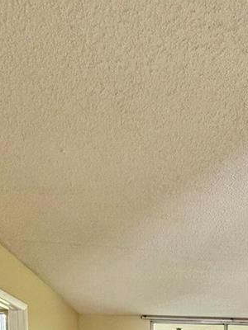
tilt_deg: -3.2
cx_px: 238
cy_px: 412
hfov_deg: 32.1
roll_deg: -0.5
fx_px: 401
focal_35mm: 42
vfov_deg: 34.3
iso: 125
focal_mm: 2.22
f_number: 2.2
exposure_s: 1/99
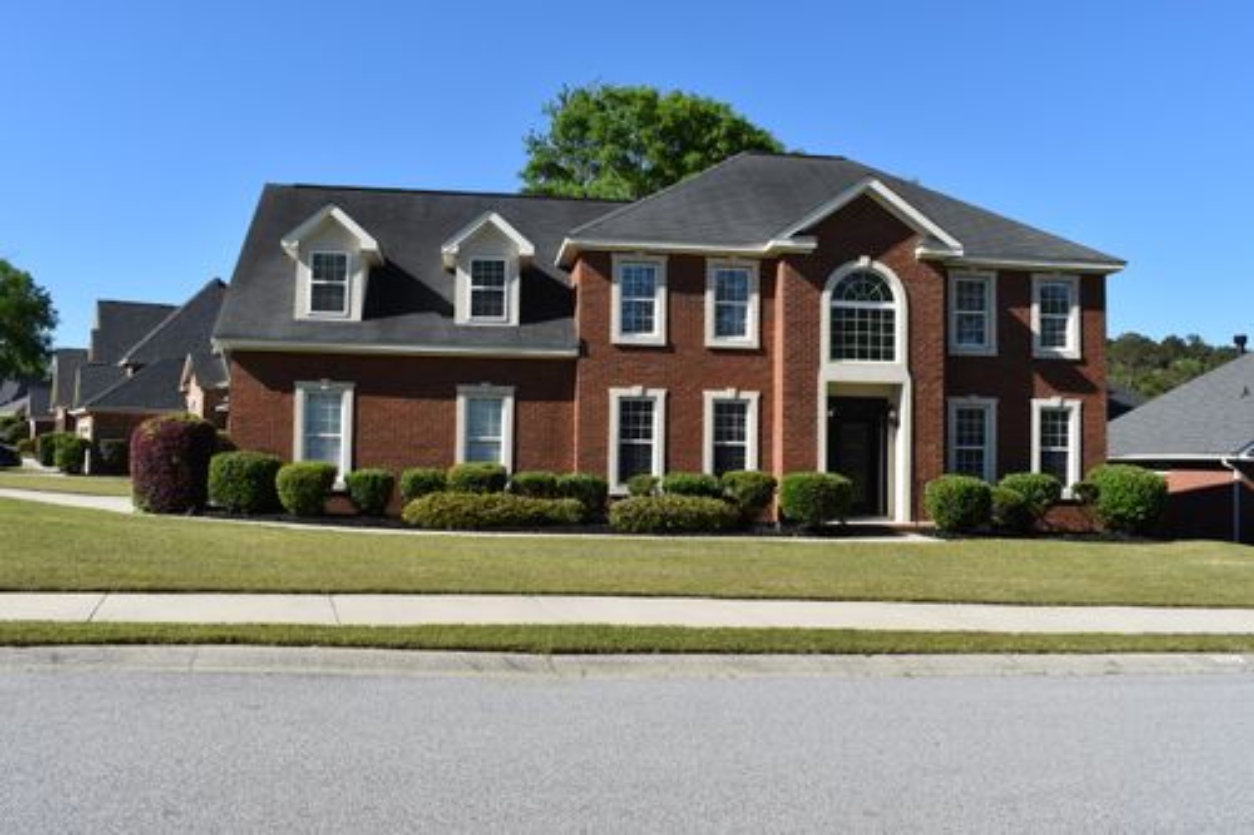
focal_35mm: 33
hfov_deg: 57.2
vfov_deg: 39.9
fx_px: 1149
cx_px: 627
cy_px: 418
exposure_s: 1/400
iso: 200
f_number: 10
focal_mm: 22
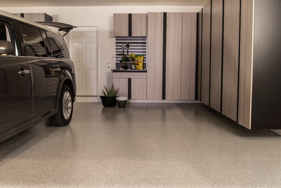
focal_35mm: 34
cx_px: 140
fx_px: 265
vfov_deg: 38.9
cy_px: 94
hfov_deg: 55.8
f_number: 10
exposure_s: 1.6
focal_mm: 34
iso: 100
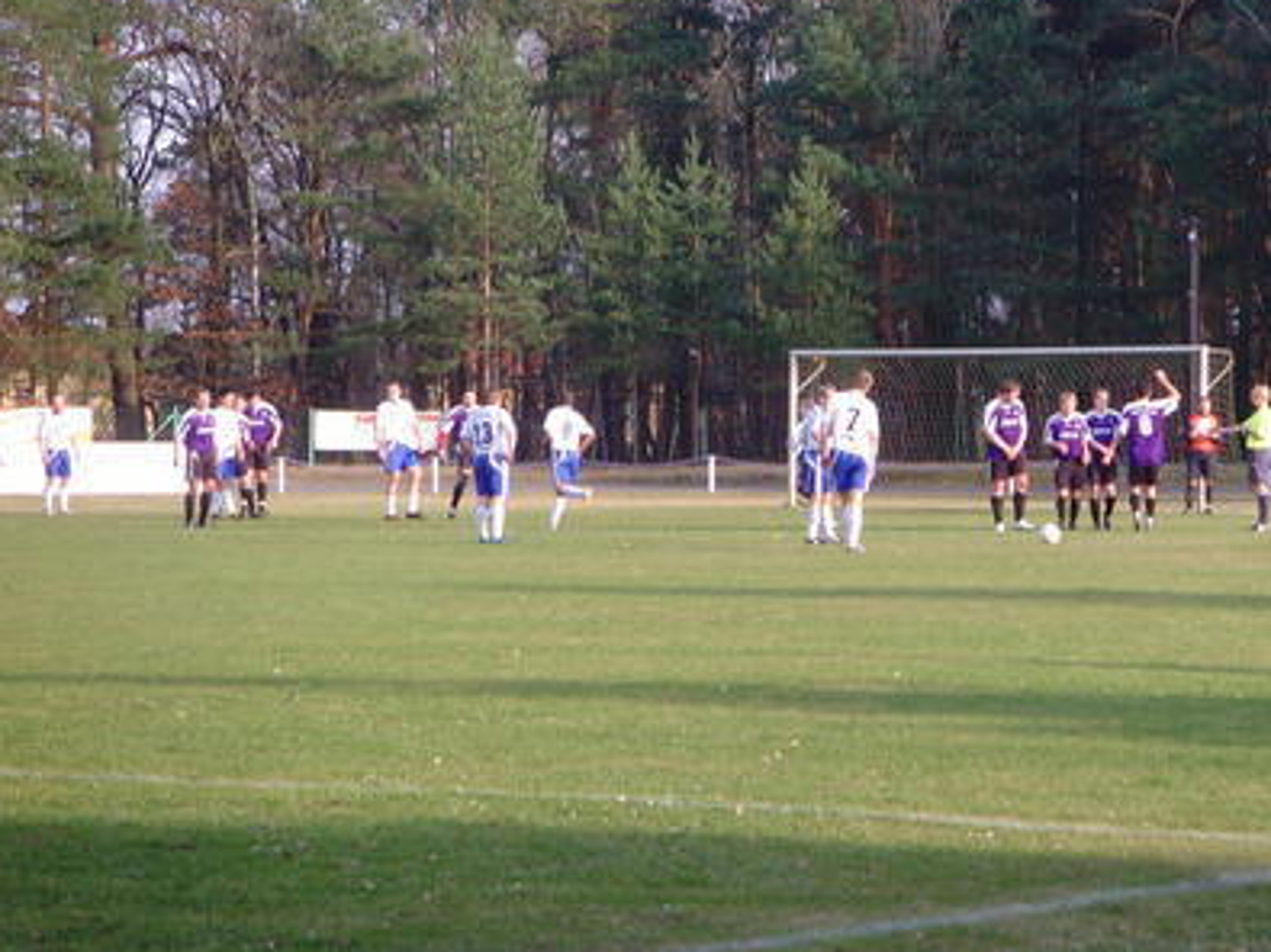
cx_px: 795
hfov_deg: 13.3
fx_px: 5432
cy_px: 452
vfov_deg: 10.0
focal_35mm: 148
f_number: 4.5
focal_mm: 19.8
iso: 80
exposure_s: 1/125
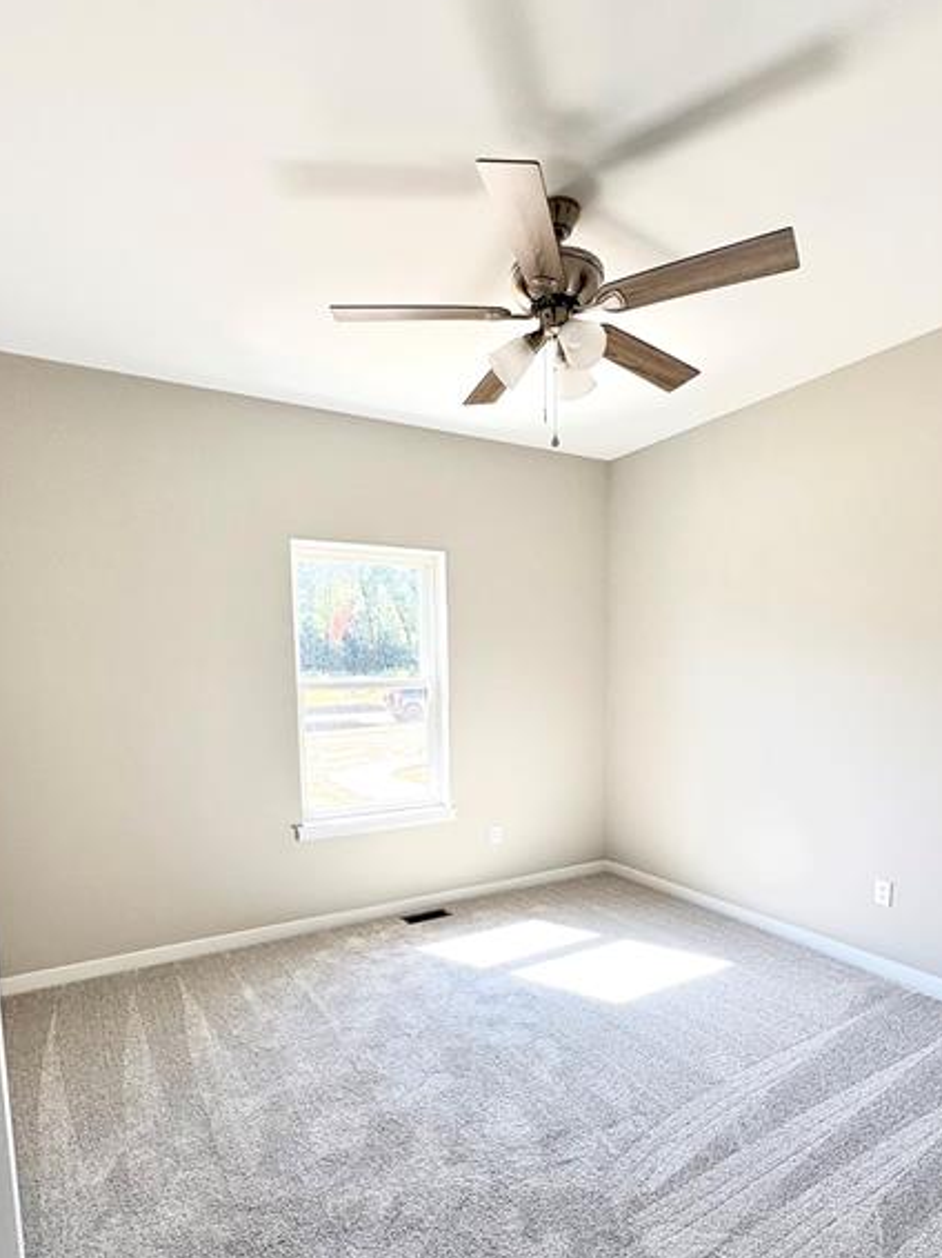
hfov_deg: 68.6
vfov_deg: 83.8
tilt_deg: -7.7
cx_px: 475
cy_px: 747
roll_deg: -1.4
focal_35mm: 19
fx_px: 690
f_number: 2.2
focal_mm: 2.22
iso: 40
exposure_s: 1/201
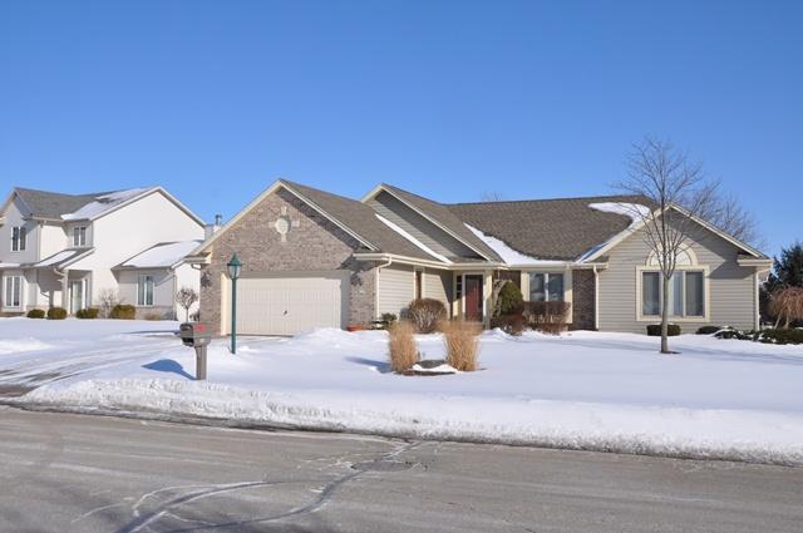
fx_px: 802
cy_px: 266
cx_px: 402
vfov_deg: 36.8
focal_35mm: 36
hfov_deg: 53.2
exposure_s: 1/500
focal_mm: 24
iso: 200
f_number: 11
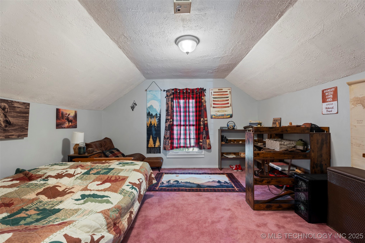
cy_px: 122
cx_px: 182
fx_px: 162
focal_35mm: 16
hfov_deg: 96.7
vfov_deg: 73.7
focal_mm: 16
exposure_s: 2
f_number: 9
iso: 200
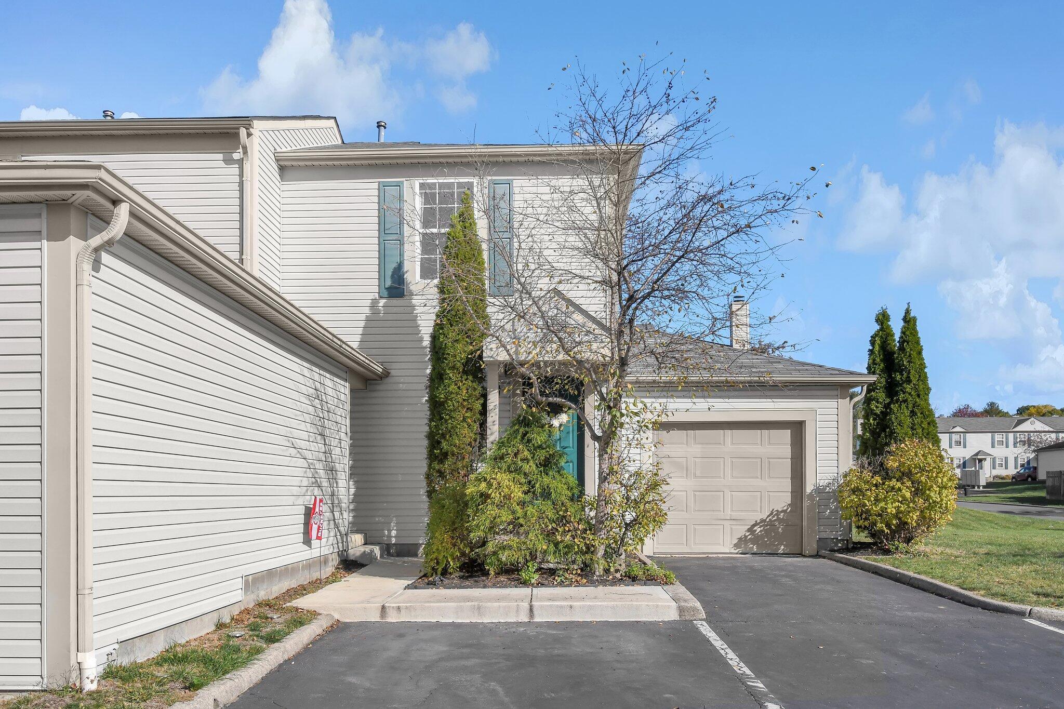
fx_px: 887
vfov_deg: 43.6
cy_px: 354
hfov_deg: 61.9
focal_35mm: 30
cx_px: 532
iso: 640
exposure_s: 1/2500
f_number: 7.1
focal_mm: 20
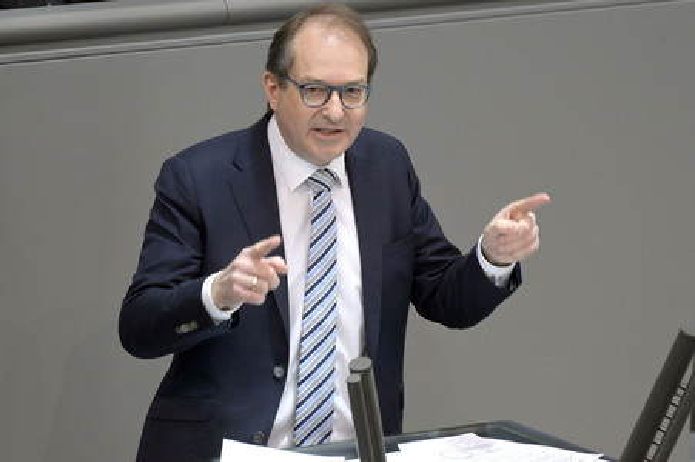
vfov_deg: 3.3
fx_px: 8102
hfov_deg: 4.9
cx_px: 348
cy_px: 231
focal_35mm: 420
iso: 8000
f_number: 5.6
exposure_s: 1/400
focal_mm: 420
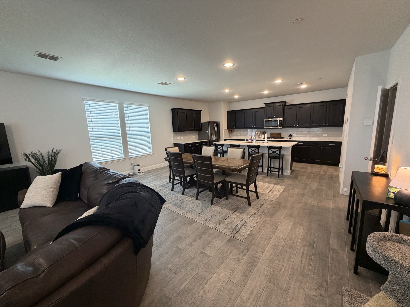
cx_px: 205
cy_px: 154
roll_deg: +3.1
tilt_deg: -9.1
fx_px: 166
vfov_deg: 85.7
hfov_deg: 102.1
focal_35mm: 14
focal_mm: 2.22
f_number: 2.2
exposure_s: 1/60
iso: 200
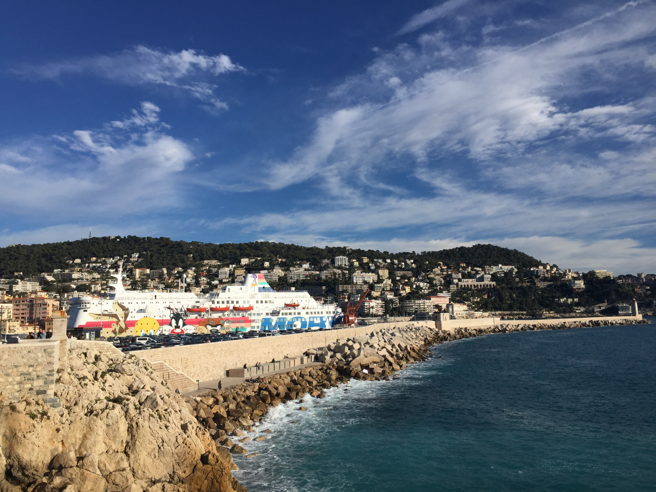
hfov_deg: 61.7
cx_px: 328
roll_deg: +0.8
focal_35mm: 29
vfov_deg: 48.2
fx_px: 550
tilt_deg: +7.4
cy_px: 246
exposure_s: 1/3597
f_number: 2.2
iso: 32
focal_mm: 4.15
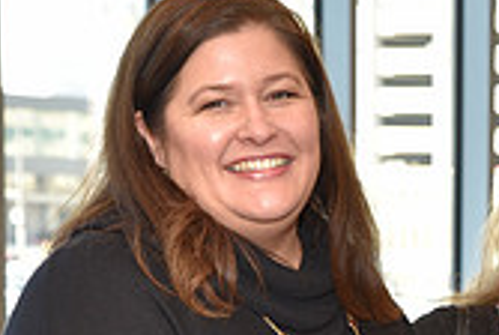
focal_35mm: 194
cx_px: 759
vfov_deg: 7.0
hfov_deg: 10.2
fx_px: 2694
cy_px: 516
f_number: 5
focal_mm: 56
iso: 200
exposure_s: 1/60
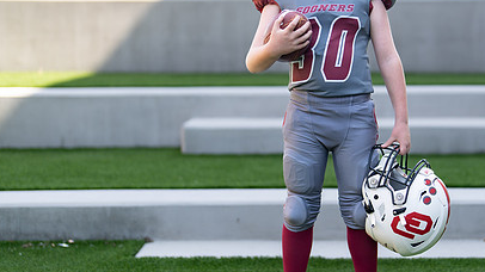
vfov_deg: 14.0
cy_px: 107
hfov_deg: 24.5
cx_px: 347
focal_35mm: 86
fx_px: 1106
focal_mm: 50
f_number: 1.2
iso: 100
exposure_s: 1/1600
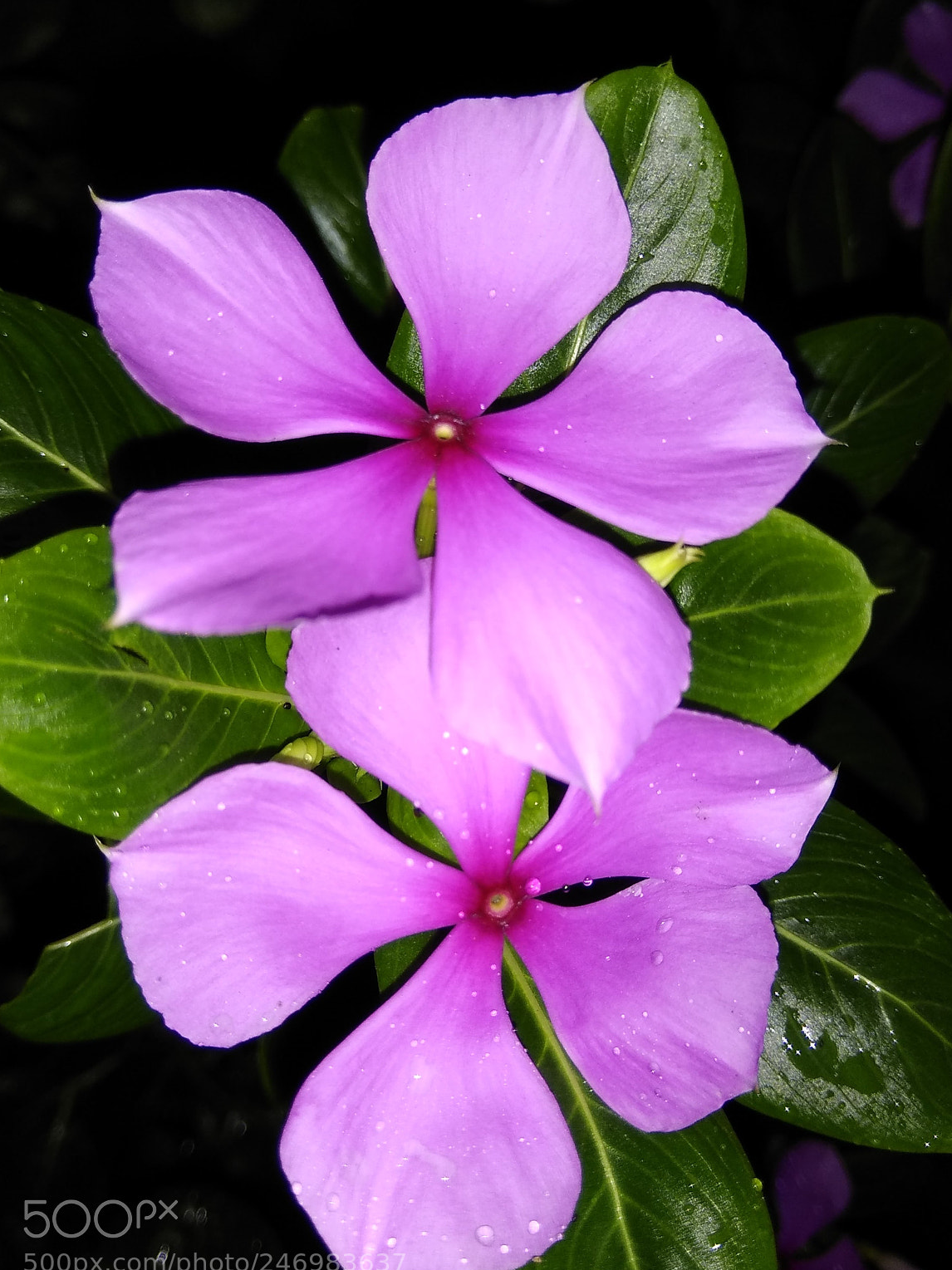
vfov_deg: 76.4
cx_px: 471
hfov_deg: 61.1
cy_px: 664
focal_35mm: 22
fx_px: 807
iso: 100
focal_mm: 3.57
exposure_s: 1/177
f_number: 2
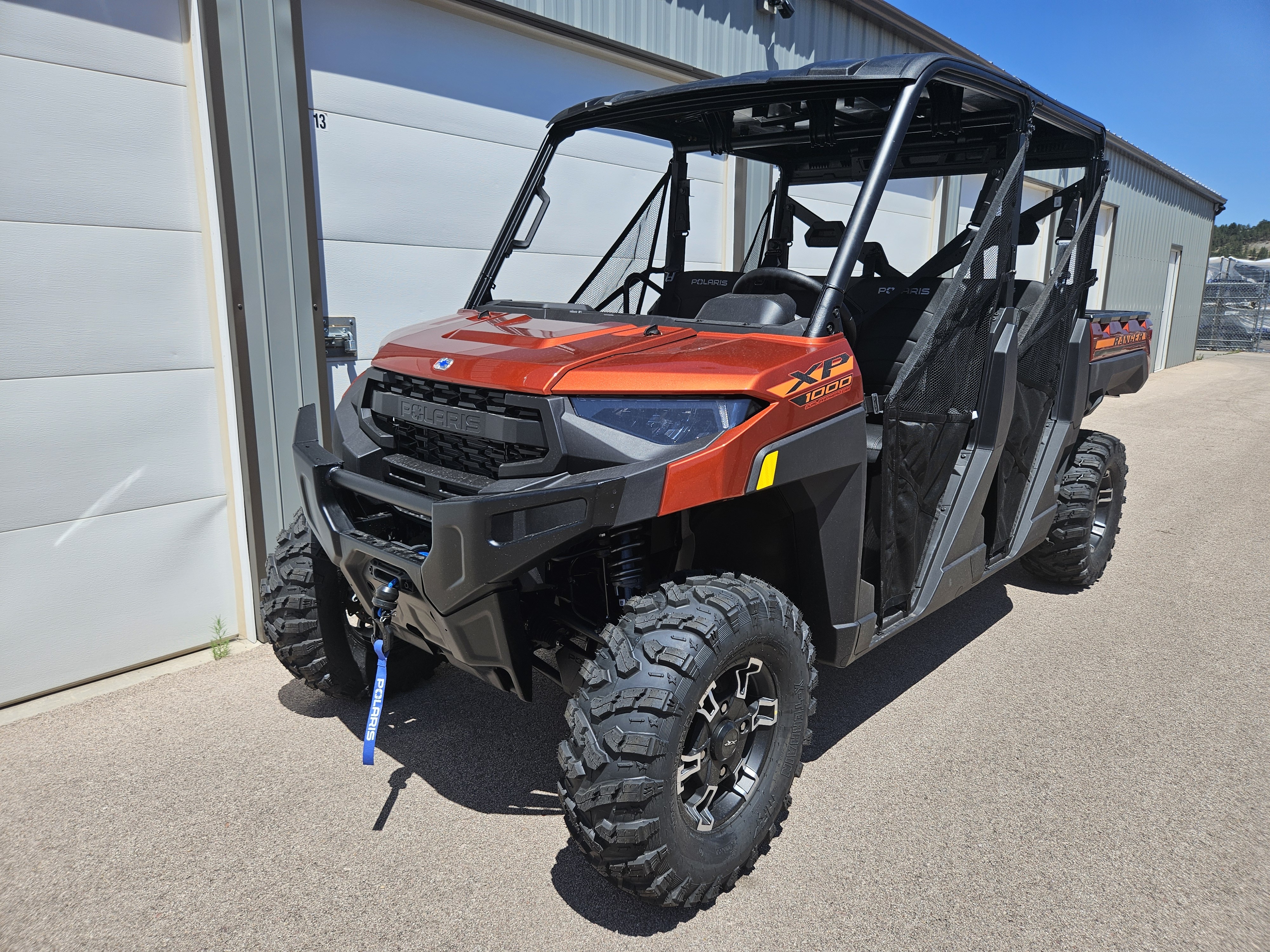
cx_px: 635
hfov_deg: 73.9
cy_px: 476
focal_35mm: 23
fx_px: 844
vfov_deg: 58.9
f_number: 1.8
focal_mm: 5.4
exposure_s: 1/2140
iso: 25
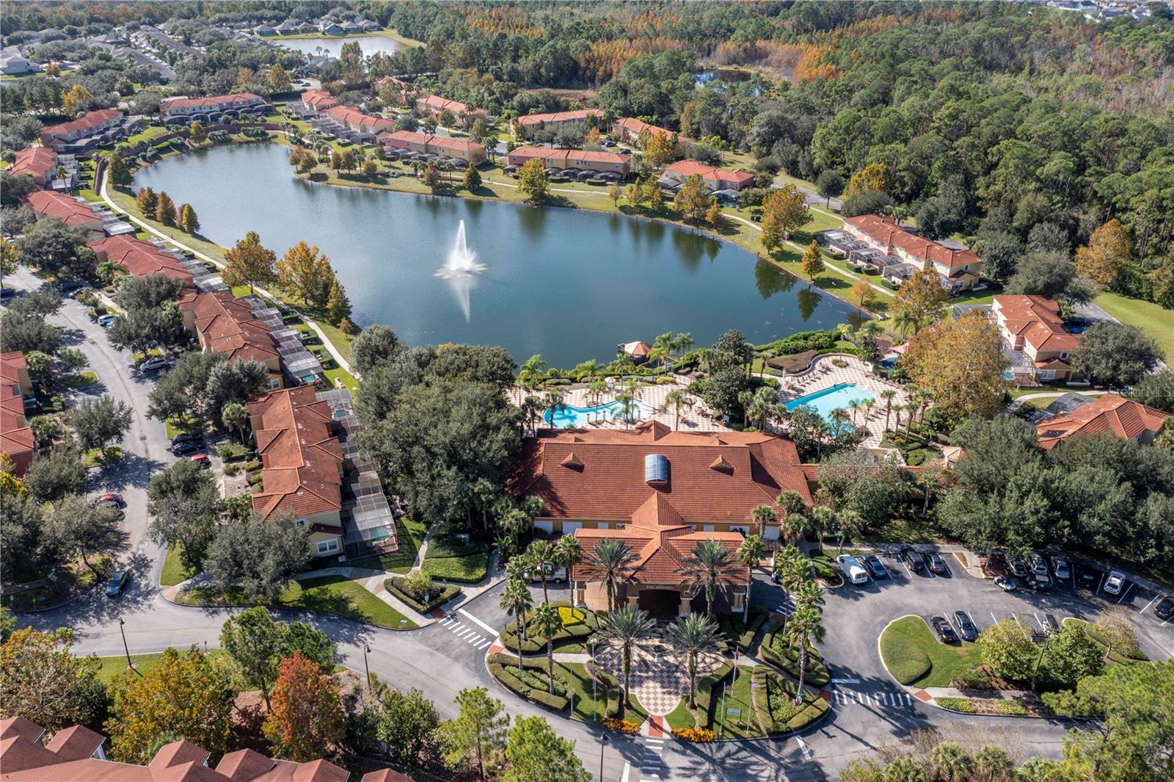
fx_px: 913
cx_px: 587
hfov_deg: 65.5
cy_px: 391
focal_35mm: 28
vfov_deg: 46.4
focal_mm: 10.26
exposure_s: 1/240
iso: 100
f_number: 5
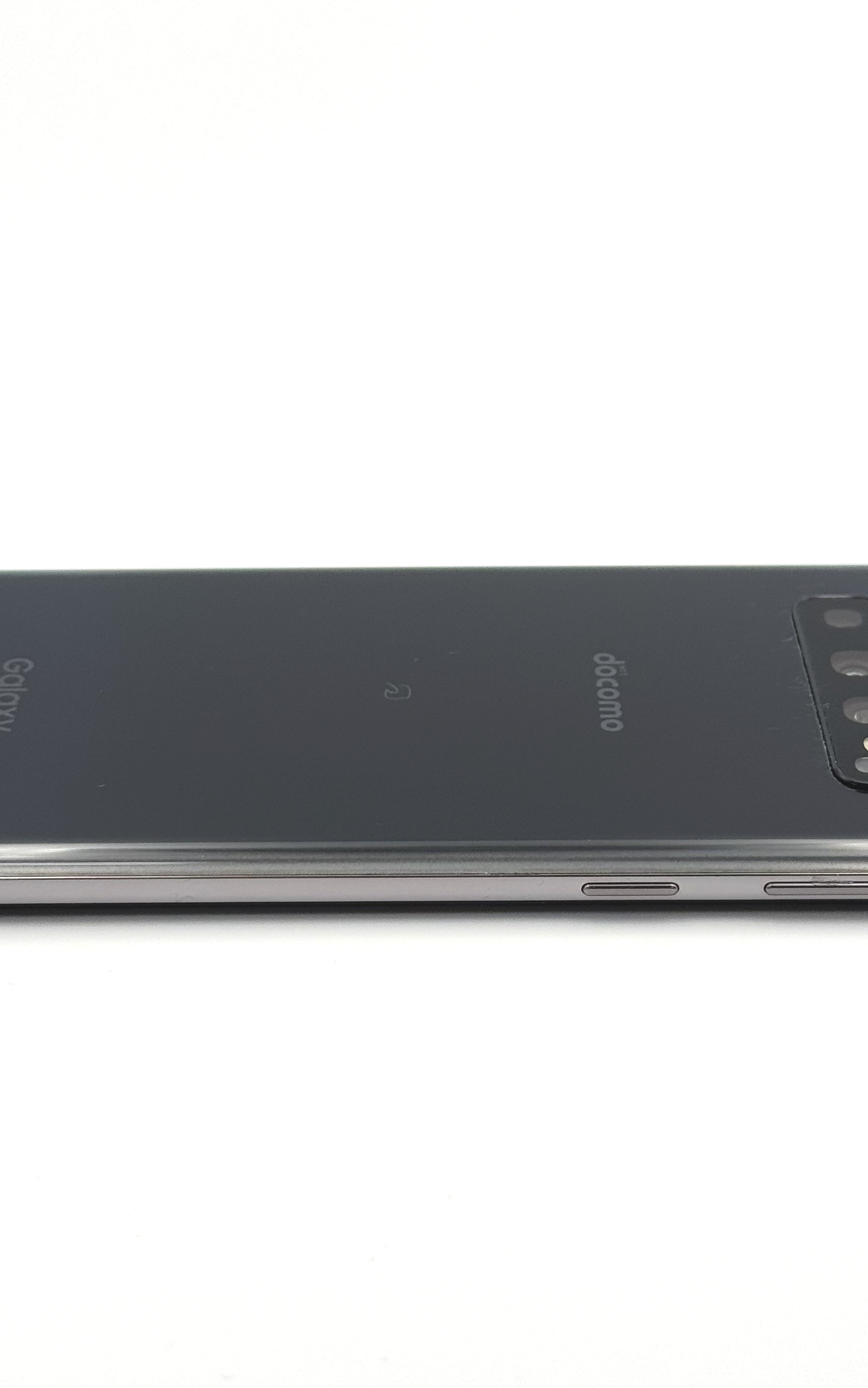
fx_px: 2725
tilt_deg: -28.8
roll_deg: -0.5
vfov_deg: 28.6
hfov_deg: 18.1
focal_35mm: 72
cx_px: 420
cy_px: 666
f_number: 1.78
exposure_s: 1/402
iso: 64
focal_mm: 6.76
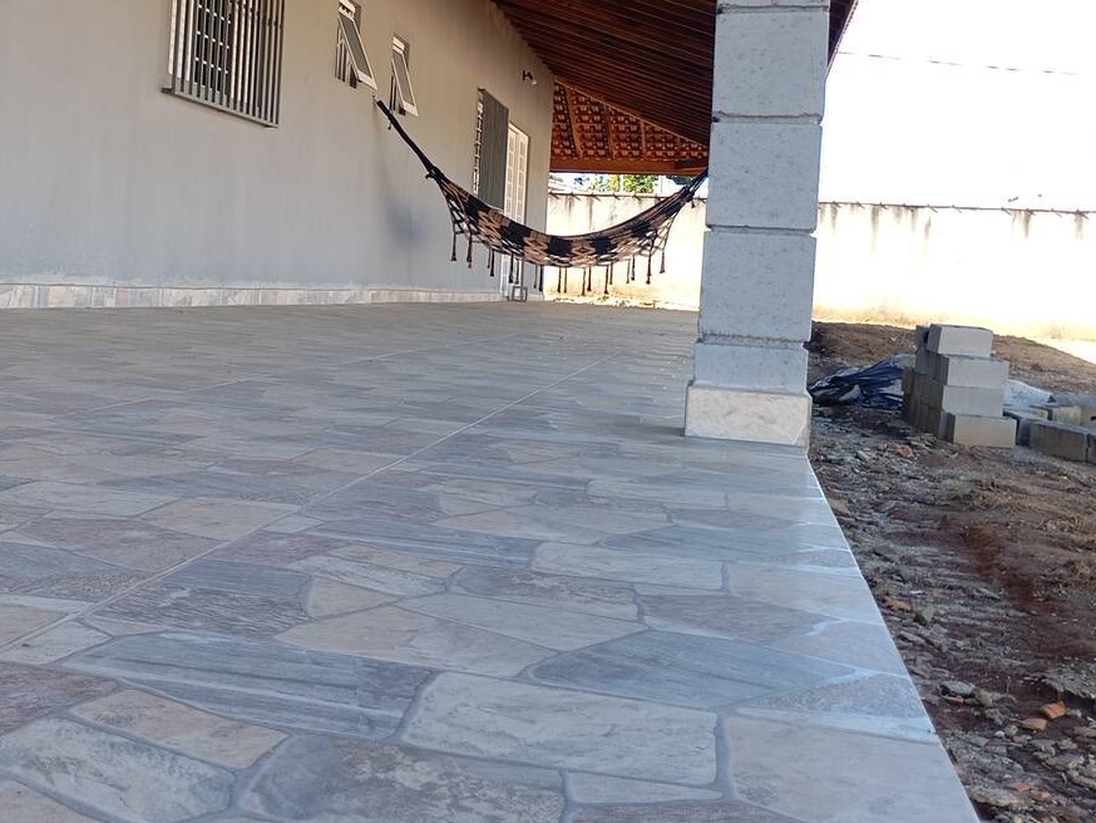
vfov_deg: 31.1
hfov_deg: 39.8
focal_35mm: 46
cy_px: 230
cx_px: 243
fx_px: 1457
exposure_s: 1/120
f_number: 1.8
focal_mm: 4.27
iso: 167
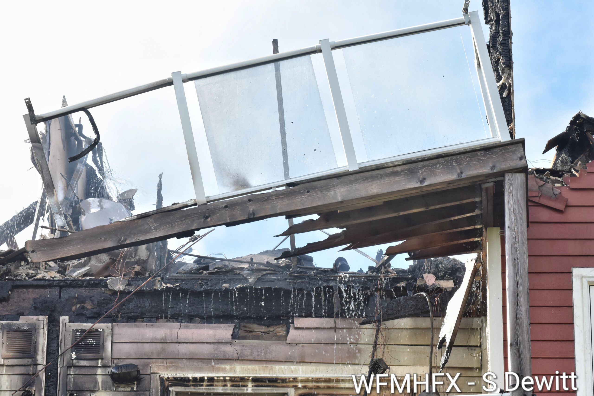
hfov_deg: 11.2
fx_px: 3019
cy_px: 198
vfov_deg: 7.5
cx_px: 297
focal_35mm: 183
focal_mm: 122
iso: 500
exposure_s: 1/250
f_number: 9
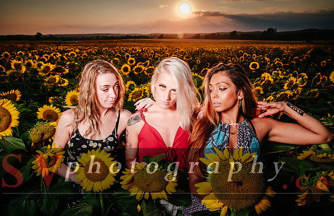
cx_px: 167
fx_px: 299
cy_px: 113
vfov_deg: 39.7
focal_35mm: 33
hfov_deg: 58.4
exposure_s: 1/125
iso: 50
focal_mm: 39.6
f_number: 8
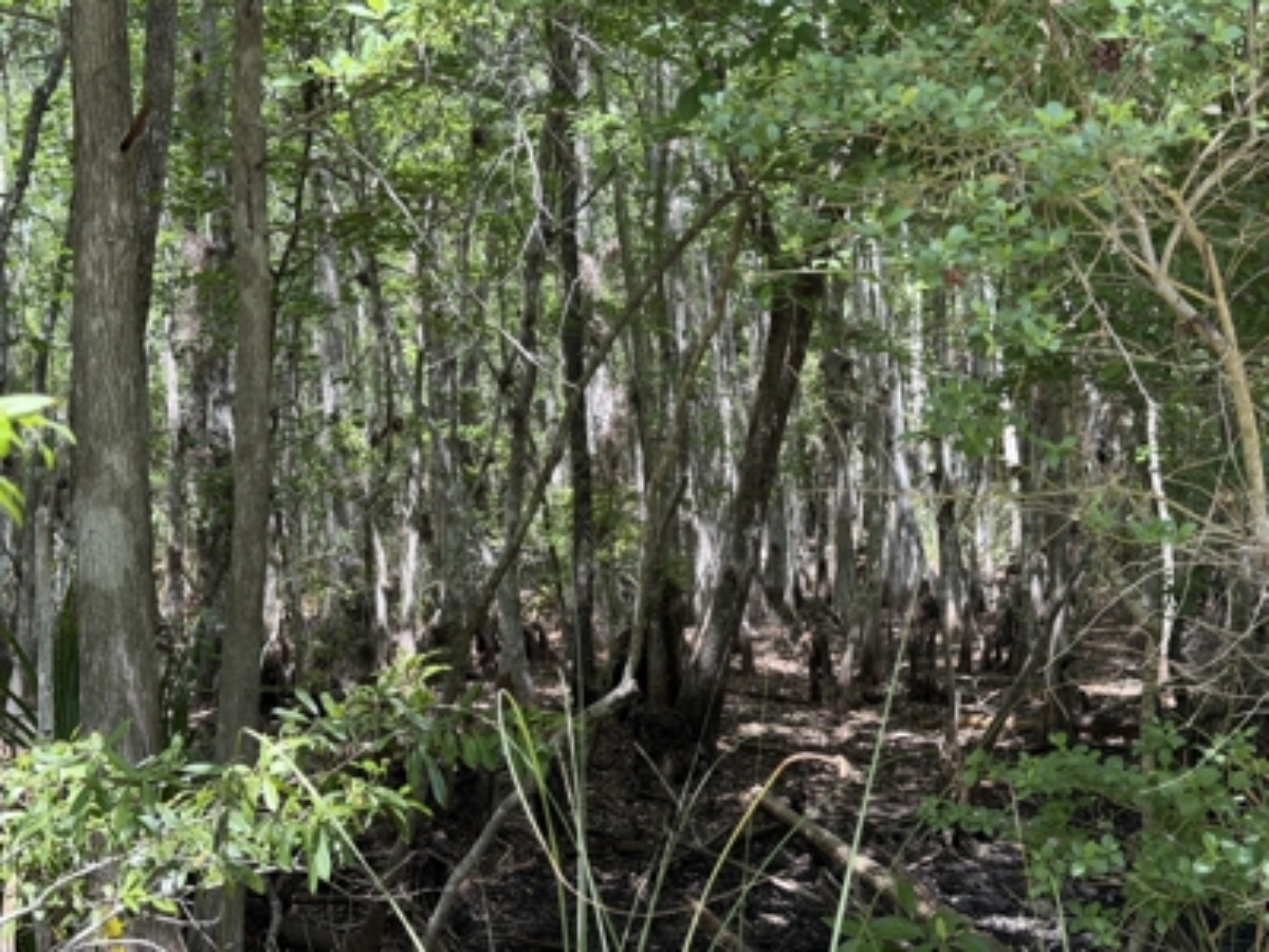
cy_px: 476
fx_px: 1760
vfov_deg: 30.3
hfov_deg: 39.7
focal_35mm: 48
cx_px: 634
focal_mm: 6.76
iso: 64
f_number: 1.78
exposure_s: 1/409
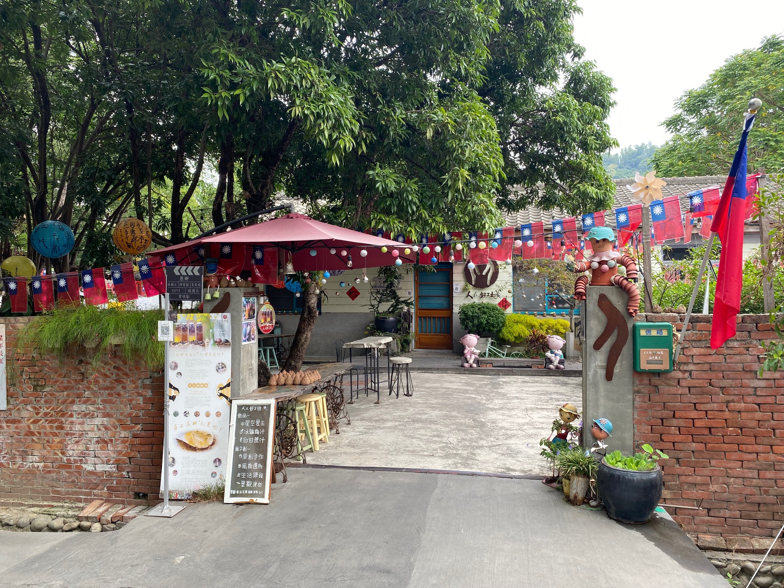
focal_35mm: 26
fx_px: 589
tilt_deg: -0.1
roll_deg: +0.8
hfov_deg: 67.3
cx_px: 392
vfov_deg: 53.1
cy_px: 294
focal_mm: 4.25
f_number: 1.8
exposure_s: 1/122
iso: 32
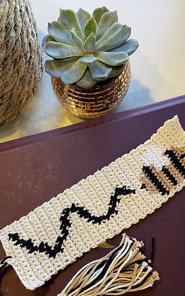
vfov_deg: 56.2
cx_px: 78
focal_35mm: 34
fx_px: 275
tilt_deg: -75.2
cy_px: 181
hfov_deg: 37.2
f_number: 1.6
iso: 125
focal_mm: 4.2
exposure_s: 1/67
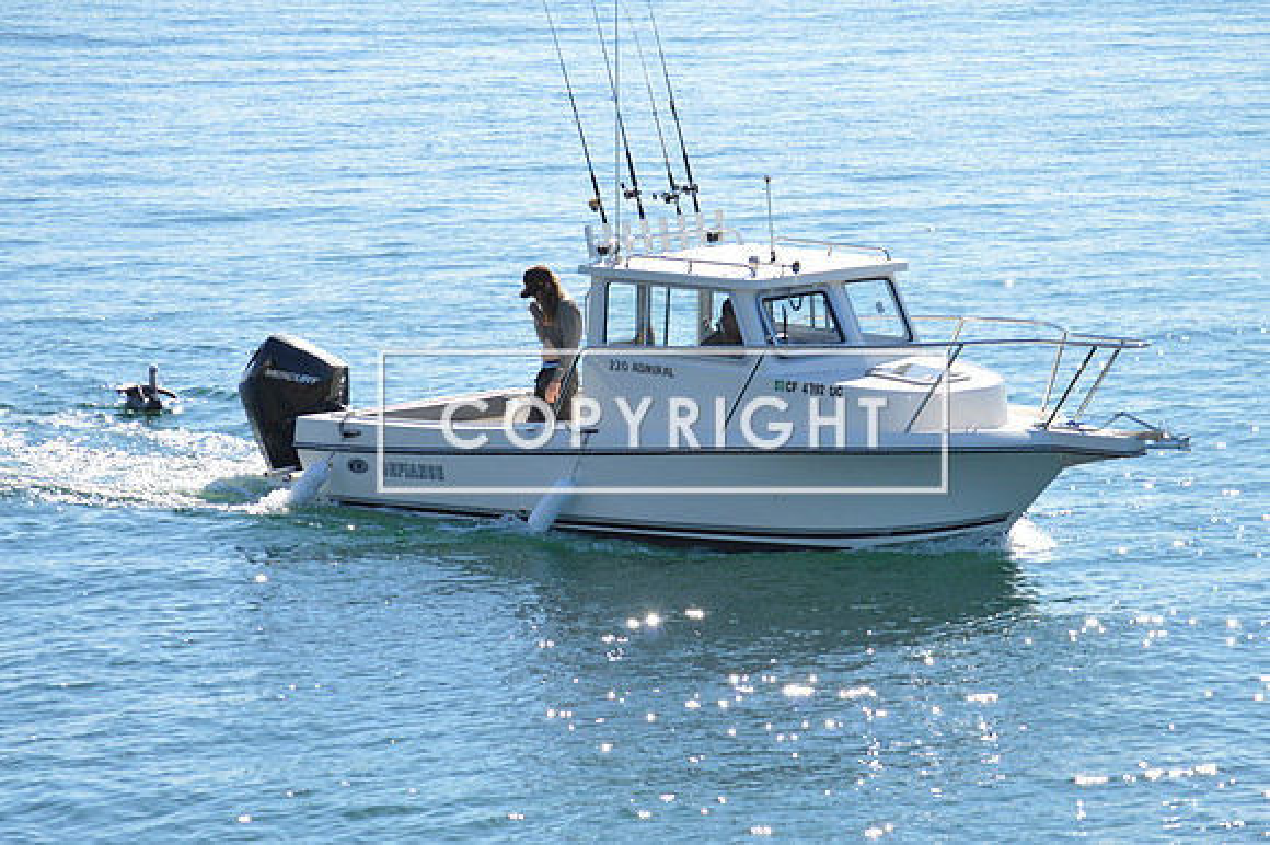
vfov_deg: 7.9
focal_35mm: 174
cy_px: 422
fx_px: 6135
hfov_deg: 11.8
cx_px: 635
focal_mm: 116
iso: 100
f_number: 8
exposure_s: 1/250
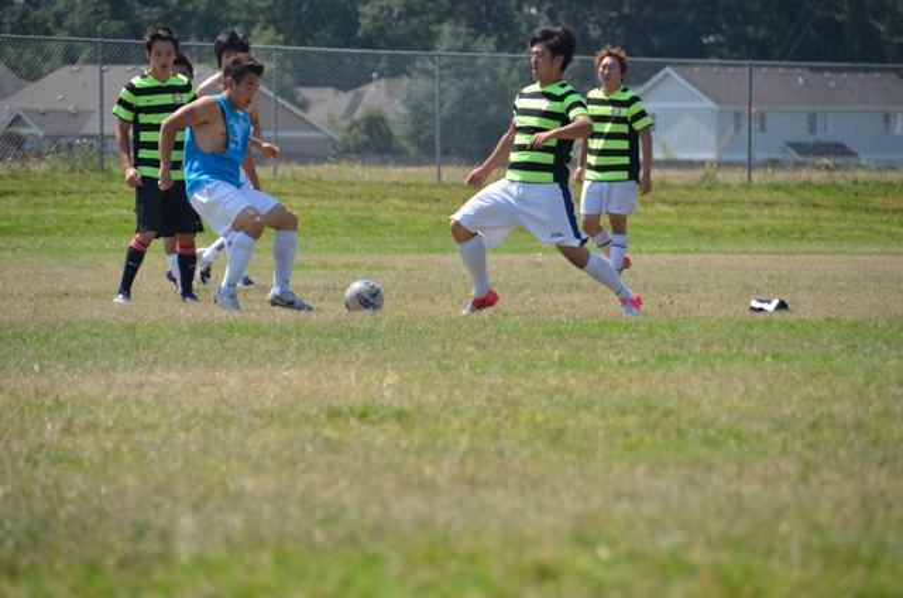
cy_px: 299
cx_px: 452
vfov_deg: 4.6
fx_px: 7510
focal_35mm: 300
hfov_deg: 6.9
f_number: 5.6
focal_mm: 200
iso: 400
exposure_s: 1/1250
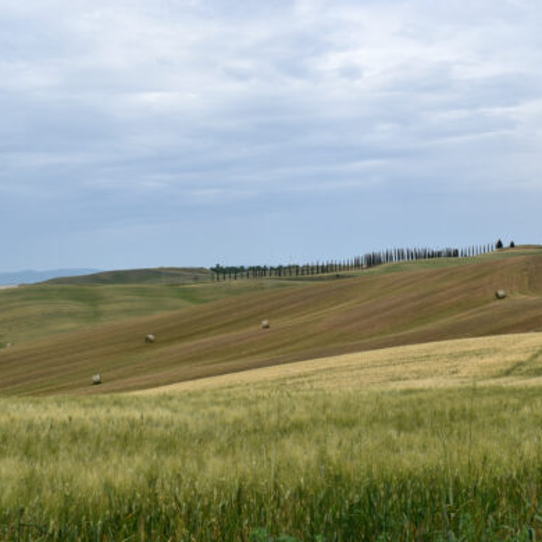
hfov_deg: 31.3
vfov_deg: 31.6
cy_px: 272
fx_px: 957
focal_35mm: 54
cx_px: 368
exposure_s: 1/320
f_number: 9
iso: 100
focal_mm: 28
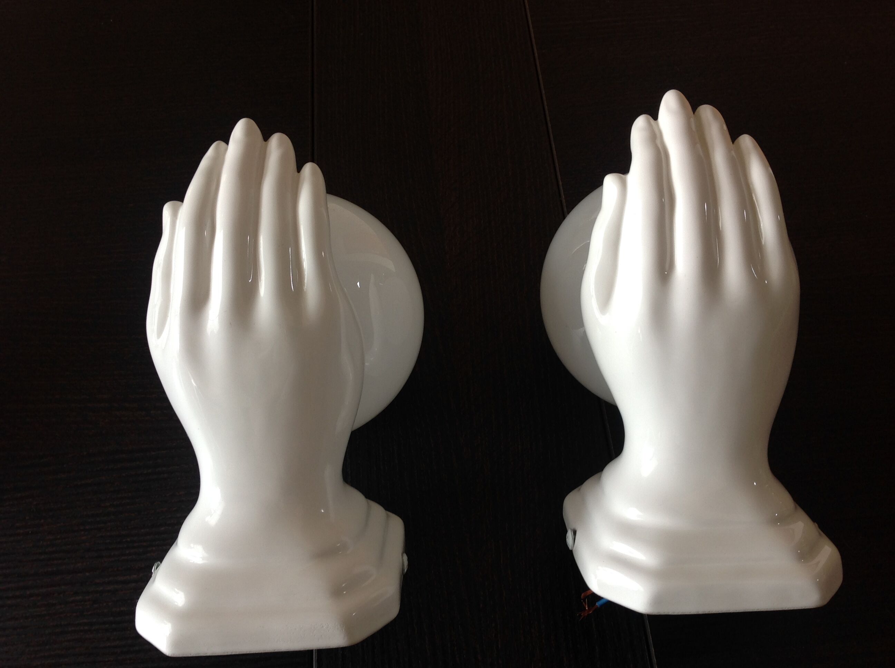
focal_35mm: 35
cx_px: 448
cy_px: 334
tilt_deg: -58.7
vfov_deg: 40.6
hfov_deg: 52.7
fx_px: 904
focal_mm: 4.28
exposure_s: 1/20
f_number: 2.4
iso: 50
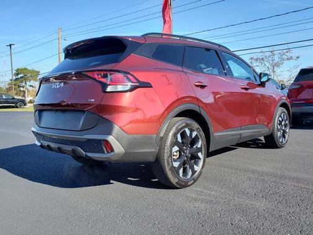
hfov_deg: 67.3
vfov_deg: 53.1
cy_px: 118
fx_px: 235
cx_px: 156
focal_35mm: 26
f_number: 2.4
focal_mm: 4.3
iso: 50
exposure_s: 1/714
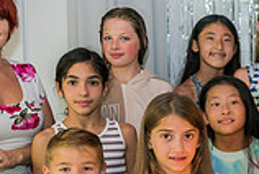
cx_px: 313
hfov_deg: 21.4
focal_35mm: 88
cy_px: 135
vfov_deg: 15.5
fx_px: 634
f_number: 4.5
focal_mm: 24
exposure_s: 1/250
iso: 4000
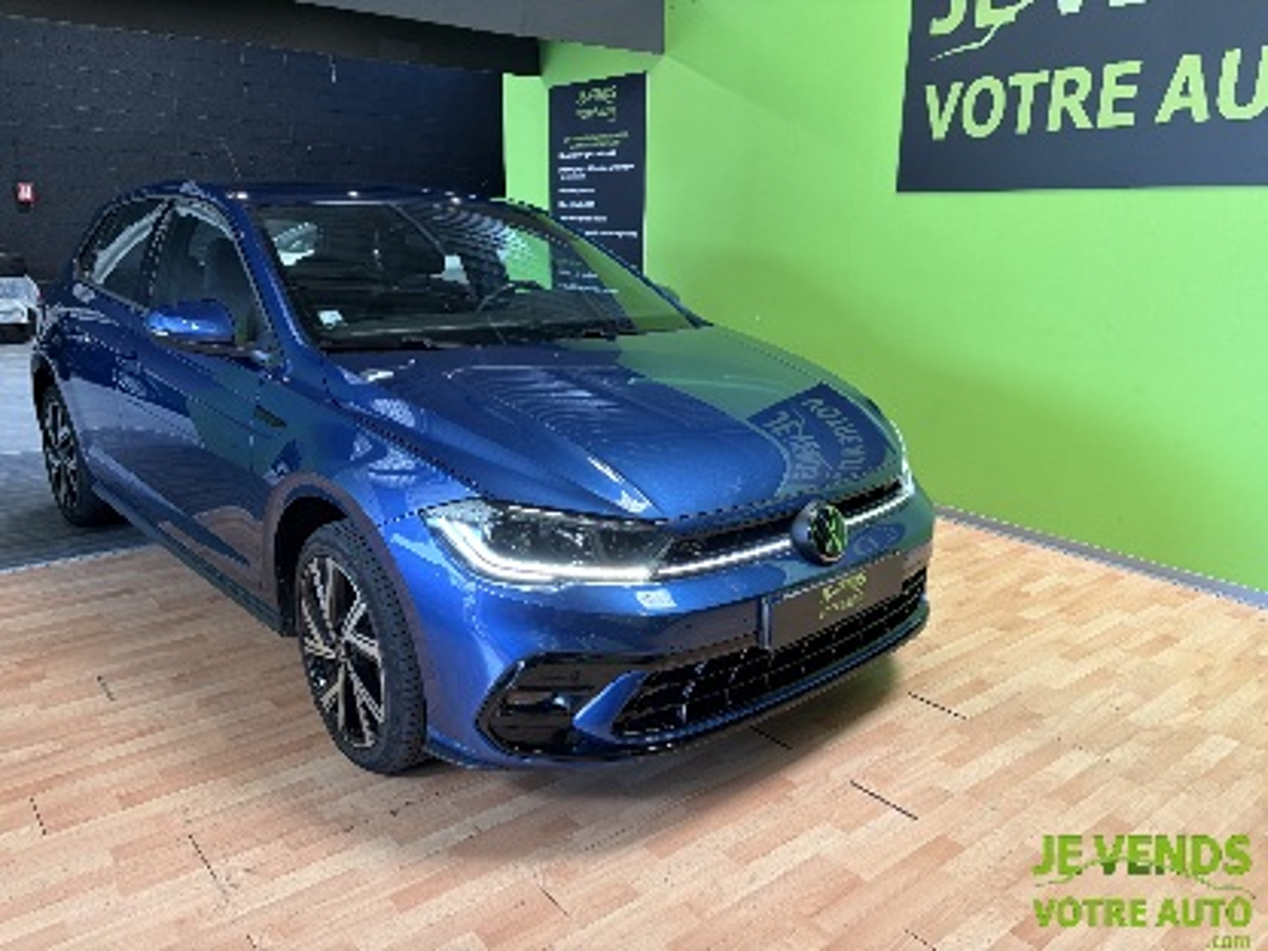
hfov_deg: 67.3
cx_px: 634
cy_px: 476
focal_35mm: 26
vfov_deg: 53.1
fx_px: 952
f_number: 1.6
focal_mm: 5.96
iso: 64
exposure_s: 1/50
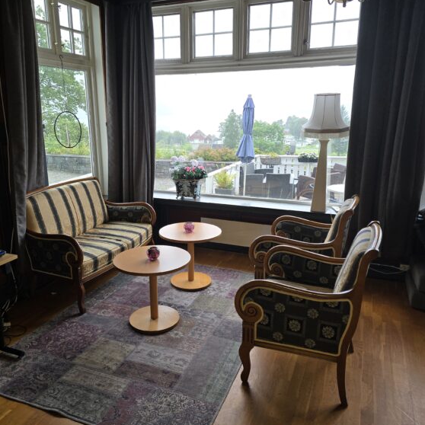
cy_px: 216
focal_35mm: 28
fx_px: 389
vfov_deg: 57.3
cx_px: 194
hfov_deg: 57.2
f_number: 1.7
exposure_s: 1/50
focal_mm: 6.3
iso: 80
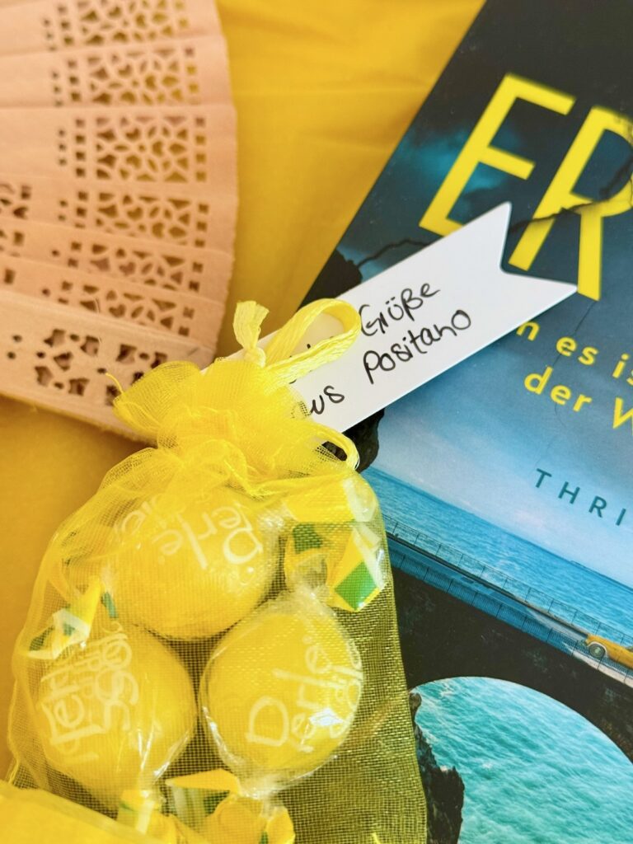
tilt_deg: -66.3
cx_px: 316
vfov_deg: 39.7
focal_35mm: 48
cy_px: 422
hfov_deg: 30.3
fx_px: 1170
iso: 160
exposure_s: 1/60
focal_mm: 6.76
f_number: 1.78
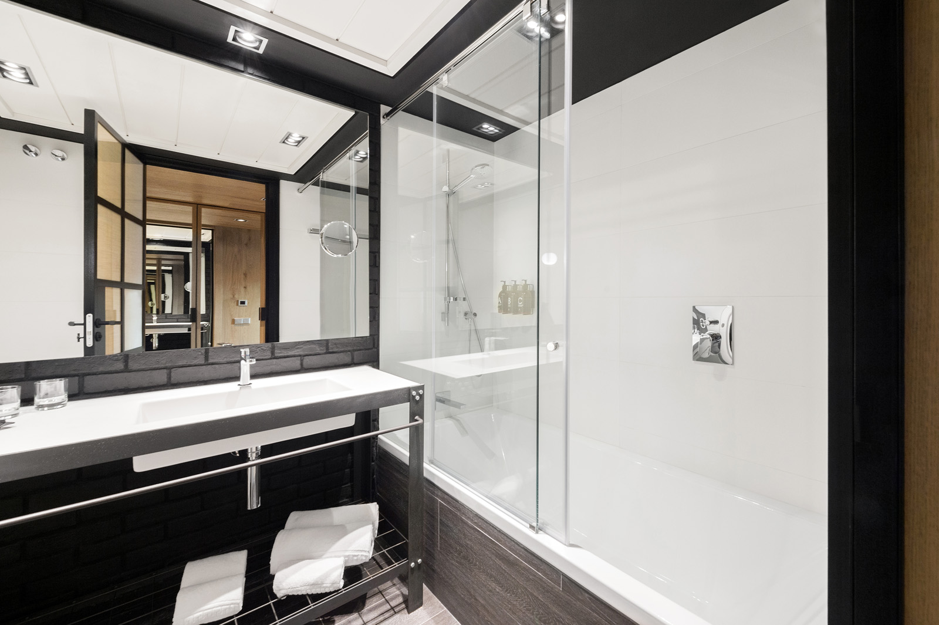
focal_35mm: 14
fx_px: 365
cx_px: 470
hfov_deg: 104.3
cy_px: 312
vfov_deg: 81.1
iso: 500
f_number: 10
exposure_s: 1/6
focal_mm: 14
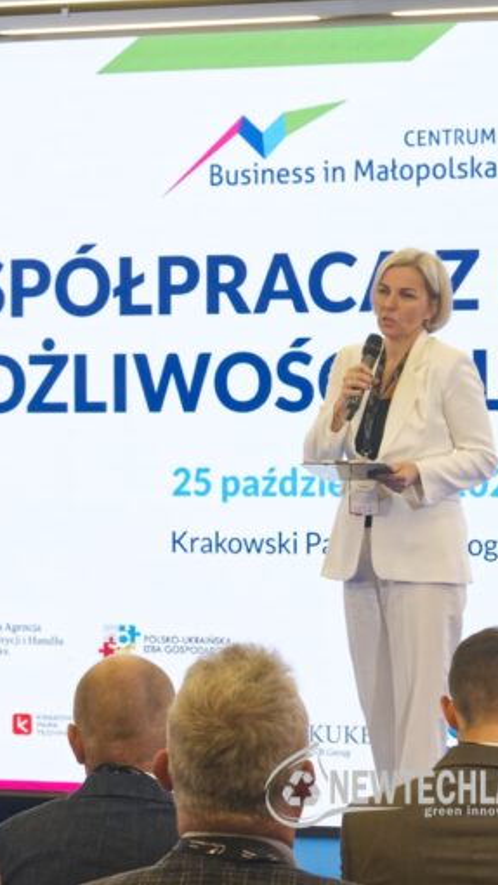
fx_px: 3074
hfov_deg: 9.2
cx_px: 401
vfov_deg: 16.4
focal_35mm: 131
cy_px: 442
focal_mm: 55
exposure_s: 1/160
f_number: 9
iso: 2500
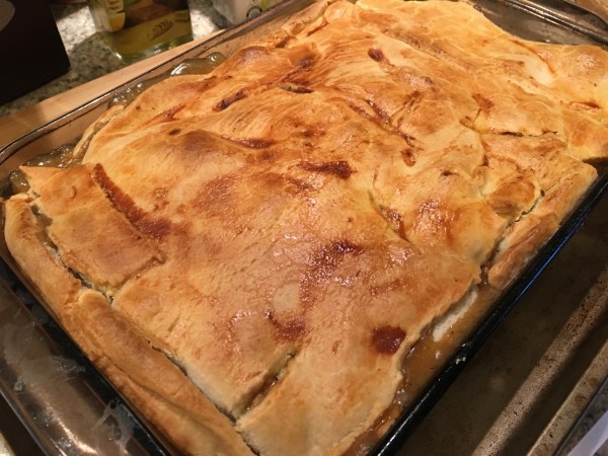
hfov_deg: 61.7
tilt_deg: -50.9
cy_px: 228
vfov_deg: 48.2
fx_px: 509
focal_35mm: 29
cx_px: 304
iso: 100
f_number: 2.2
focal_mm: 4.15
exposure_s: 1/30
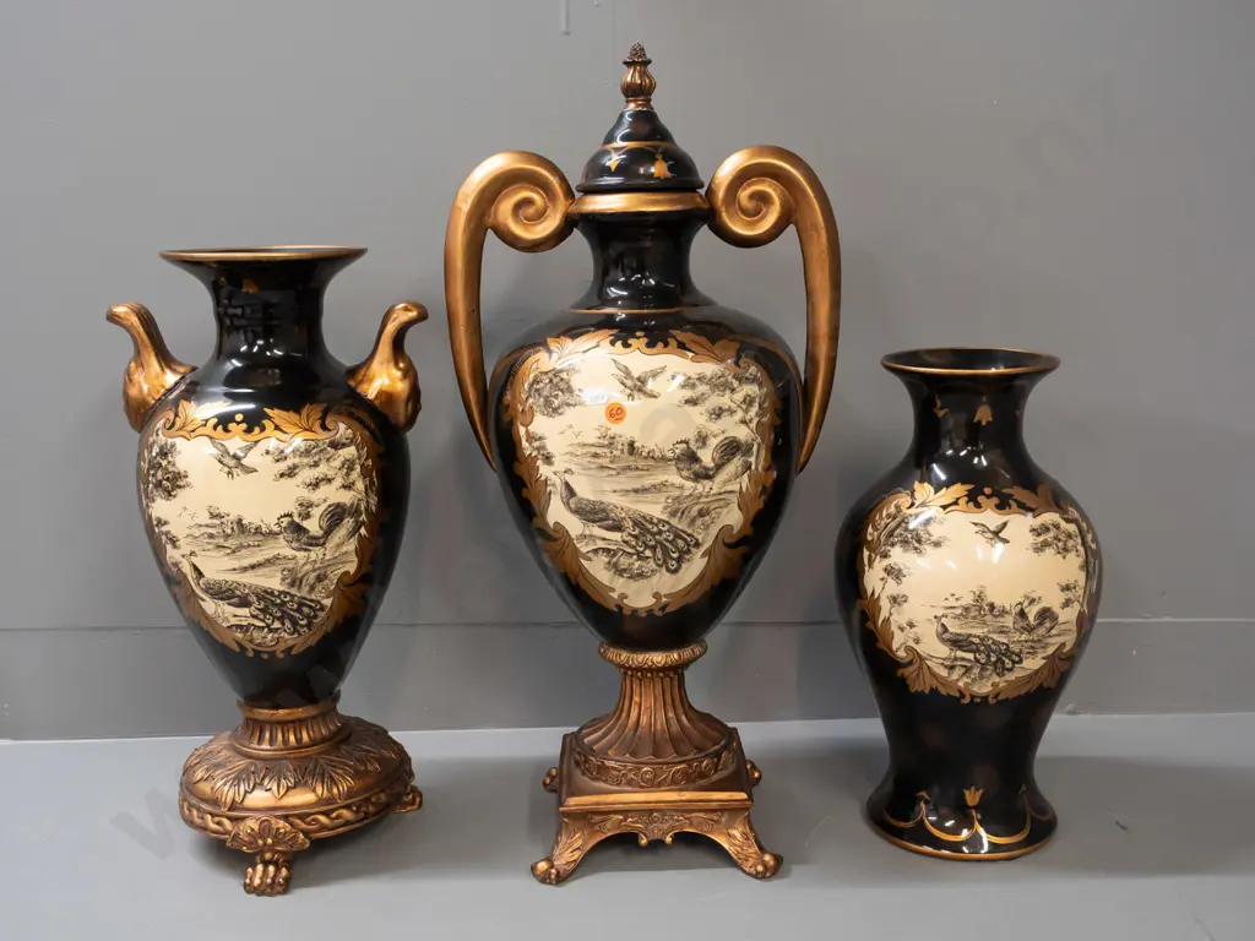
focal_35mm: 38
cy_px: 470
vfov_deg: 37.7
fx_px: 1378
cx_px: 628
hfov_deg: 49.0
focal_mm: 19
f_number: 5
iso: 2500
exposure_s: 1/100
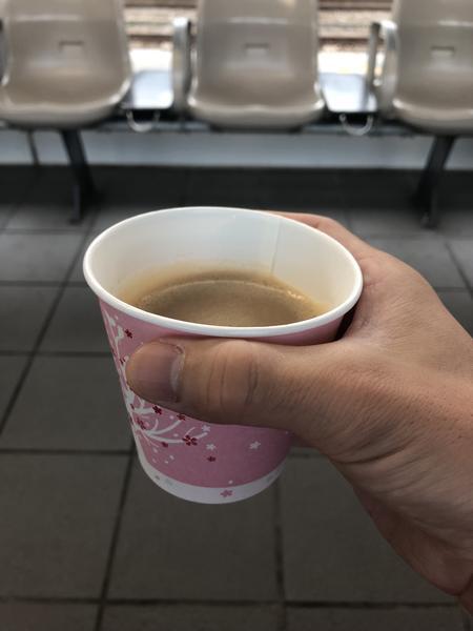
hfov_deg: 49.7
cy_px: 316
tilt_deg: -38.5
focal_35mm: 28
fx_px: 510
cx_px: 236
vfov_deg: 63.4
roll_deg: +0.6
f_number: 1.8
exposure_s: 1/50
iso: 25
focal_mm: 3.99
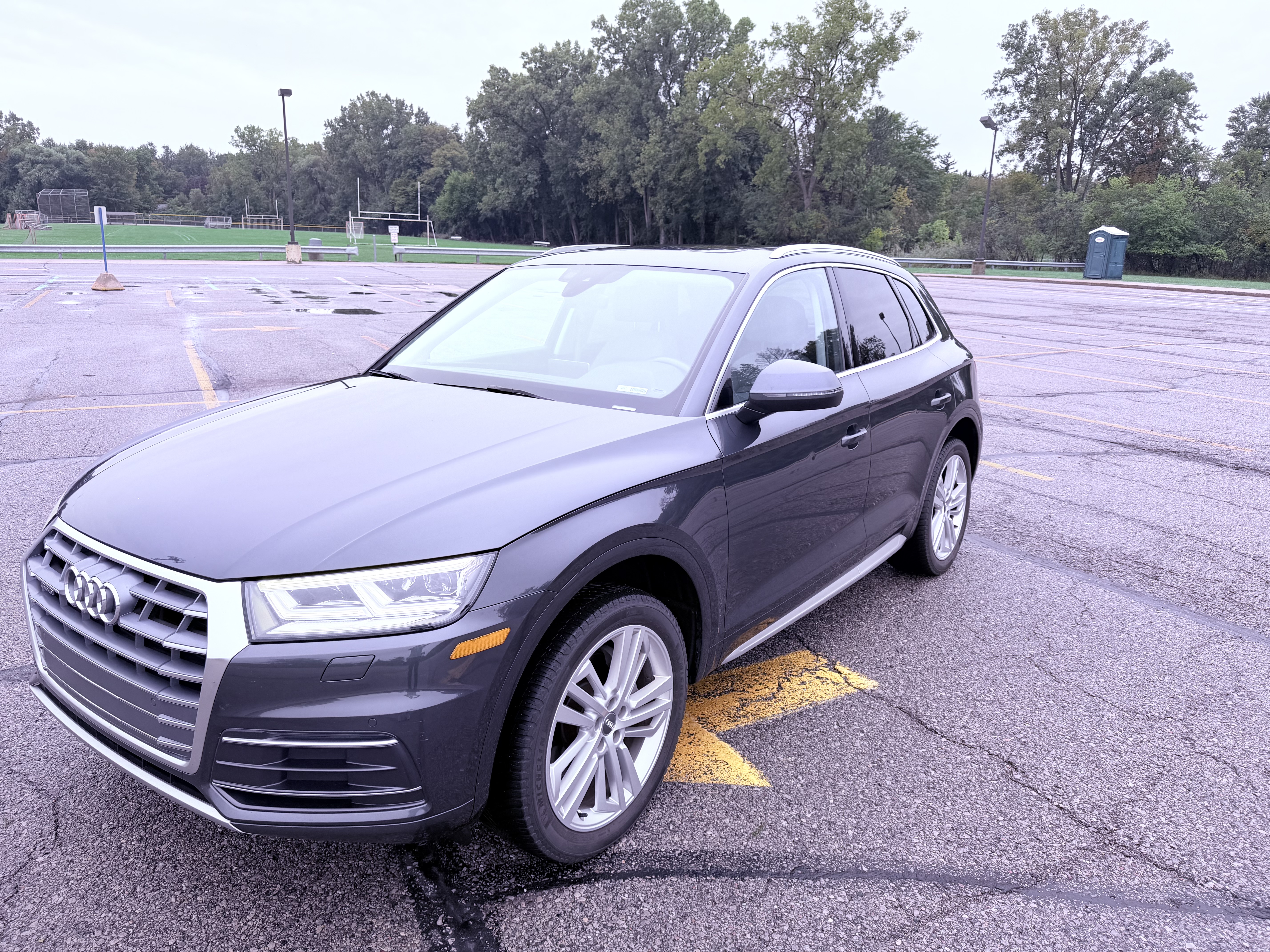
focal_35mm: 24
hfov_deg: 71.6
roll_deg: -1.4
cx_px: 635
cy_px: 476
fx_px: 881
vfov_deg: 56.8
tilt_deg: -14.8
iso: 80
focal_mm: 6.76
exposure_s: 1/234
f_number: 1.78
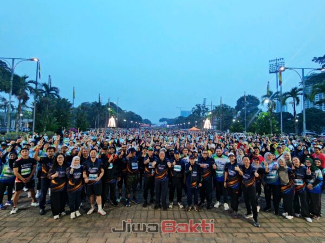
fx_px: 141
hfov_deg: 98.2
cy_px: 122
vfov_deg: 81.7
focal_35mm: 15
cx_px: 162
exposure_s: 1/33
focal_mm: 1.82
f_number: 2
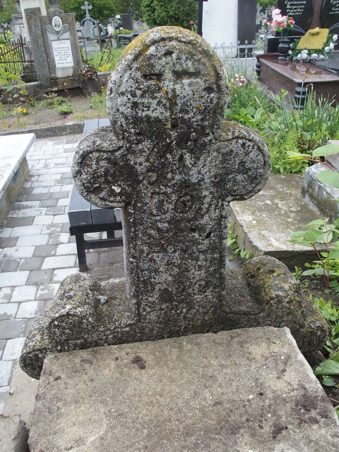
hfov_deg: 44.2
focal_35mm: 32
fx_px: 418
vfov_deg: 56.8
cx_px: 170
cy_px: 226
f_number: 3.5
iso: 100
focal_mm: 6.7
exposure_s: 1/200
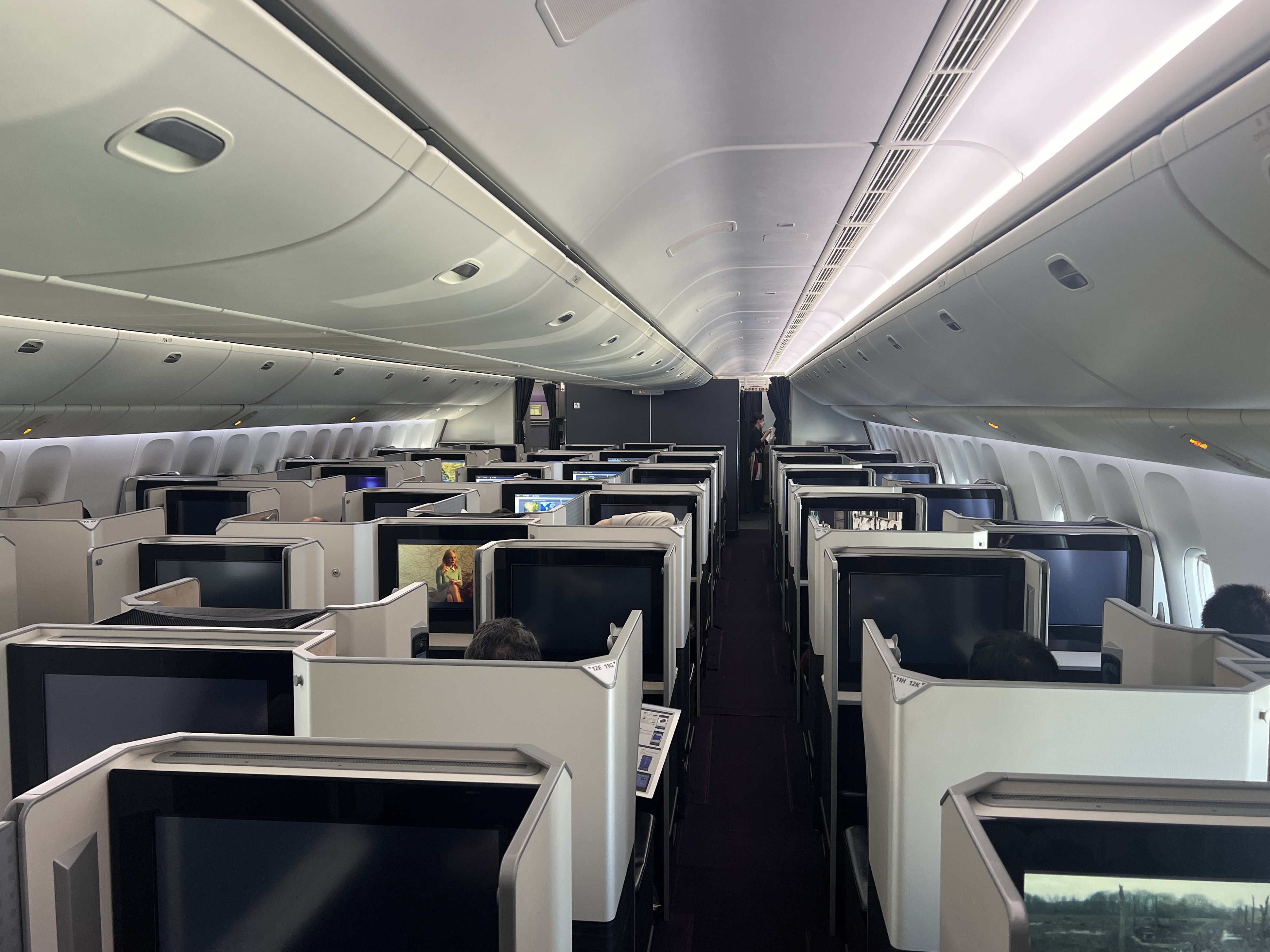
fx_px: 991
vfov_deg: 51.3
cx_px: 635
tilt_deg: +0.6
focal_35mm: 27
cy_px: 462
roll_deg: -0.7
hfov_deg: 65.3
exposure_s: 1/95
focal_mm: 5.7
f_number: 1.5
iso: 100
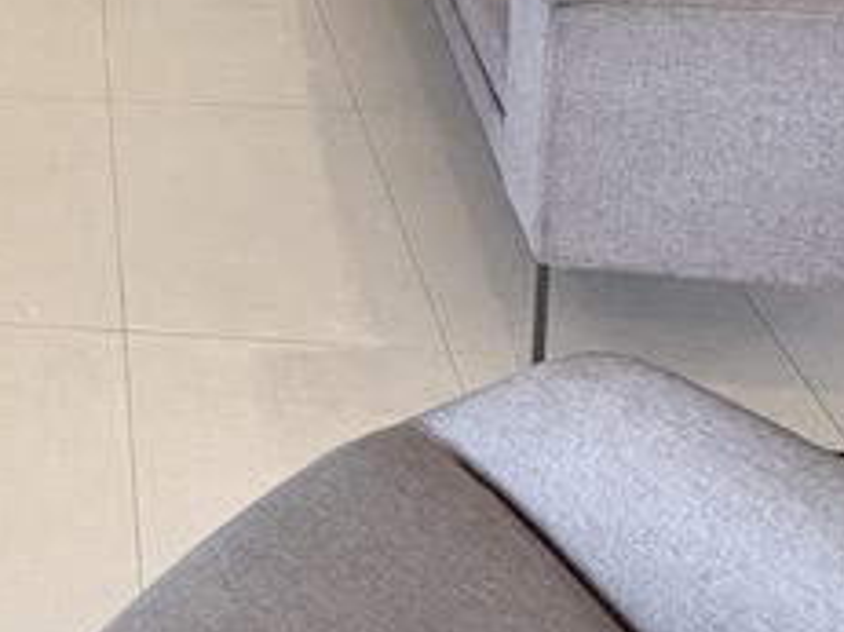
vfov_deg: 20.0
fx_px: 1511
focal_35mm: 62
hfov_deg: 26.9
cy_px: -351
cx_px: -219
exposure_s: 1/77
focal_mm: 2.22
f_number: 2.2
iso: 250
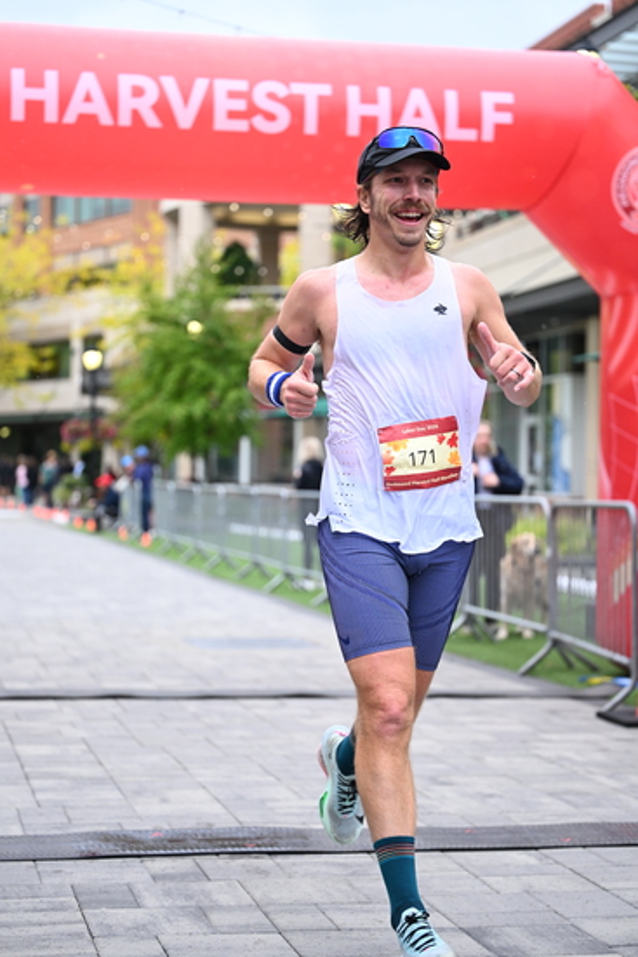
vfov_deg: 28.8
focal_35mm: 70
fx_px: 1860
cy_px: 478
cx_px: 319
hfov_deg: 19.5
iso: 1250
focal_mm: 70
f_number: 2.8
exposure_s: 1/1250
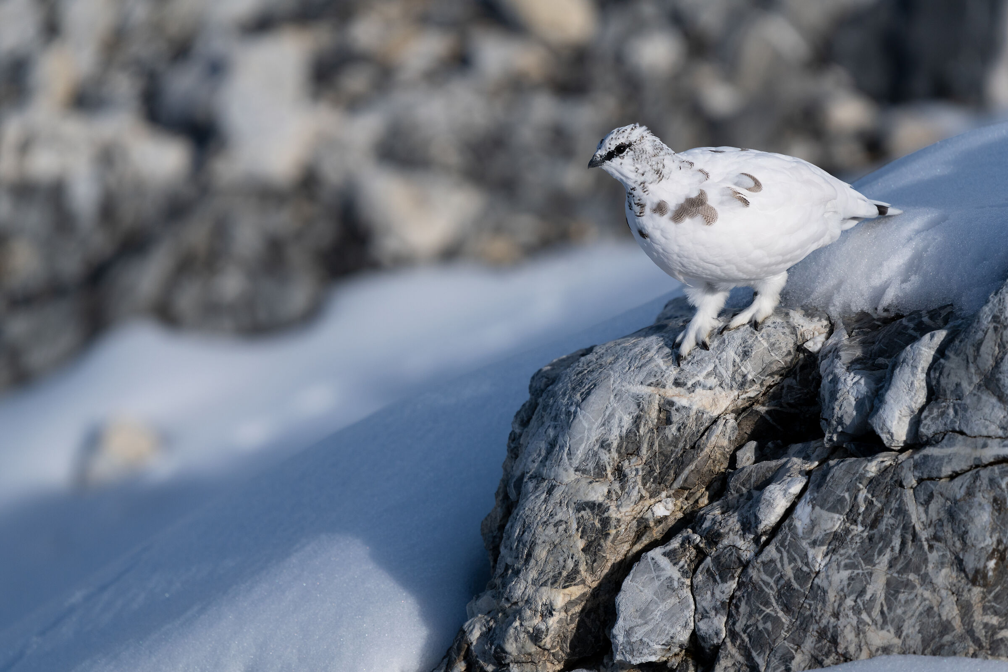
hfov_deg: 3.4
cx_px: 504
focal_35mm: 600
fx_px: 16802
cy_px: 336
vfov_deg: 2.3
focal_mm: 600
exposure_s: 1/2000
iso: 640
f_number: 8
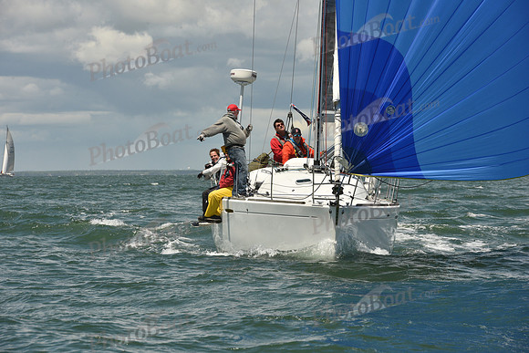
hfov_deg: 10.8
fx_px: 2792
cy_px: 176
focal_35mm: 190
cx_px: 264
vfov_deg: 7.2
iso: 320
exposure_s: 1/800
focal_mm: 190
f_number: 14
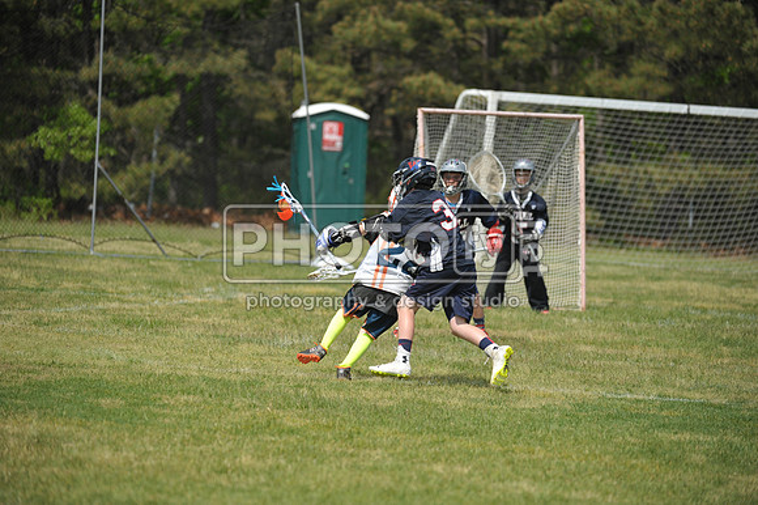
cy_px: 252
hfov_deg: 8.6
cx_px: 379
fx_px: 5050
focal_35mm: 240
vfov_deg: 5.7
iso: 640
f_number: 4
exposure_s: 1/5000
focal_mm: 240
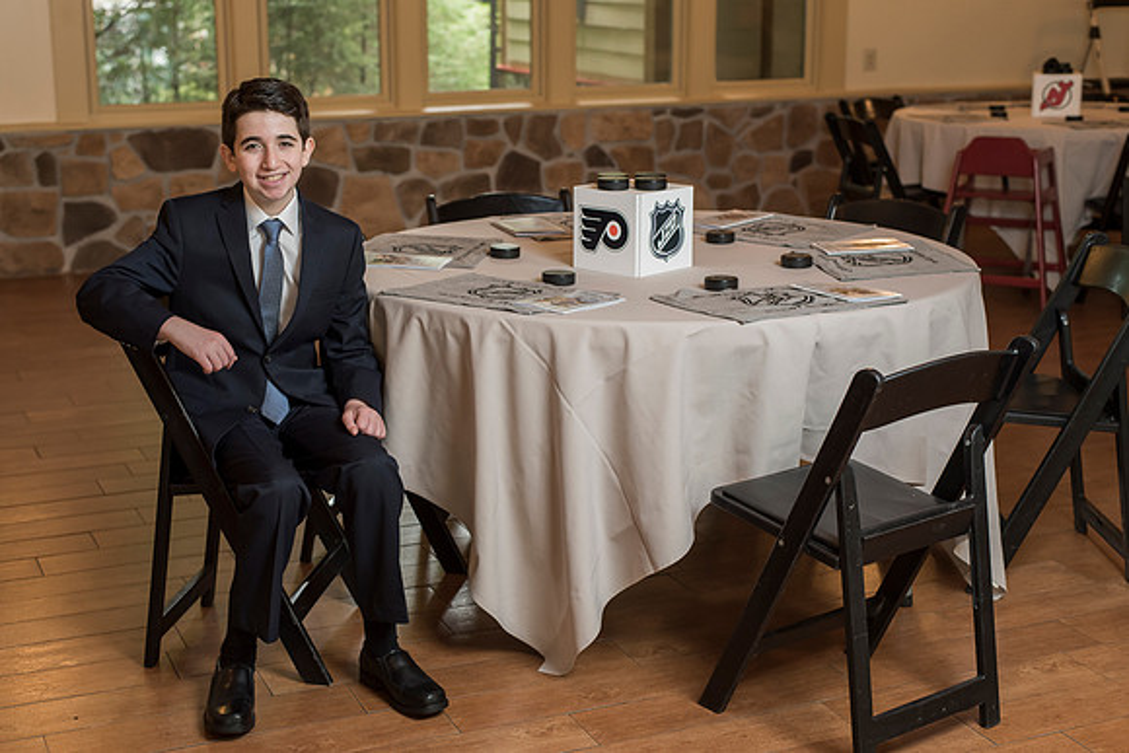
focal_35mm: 53
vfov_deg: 25.6
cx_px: 533
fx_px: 1657
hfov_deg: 37.6
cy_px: 355
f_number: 3.5
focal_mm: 50
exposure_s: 1/80
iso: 1000
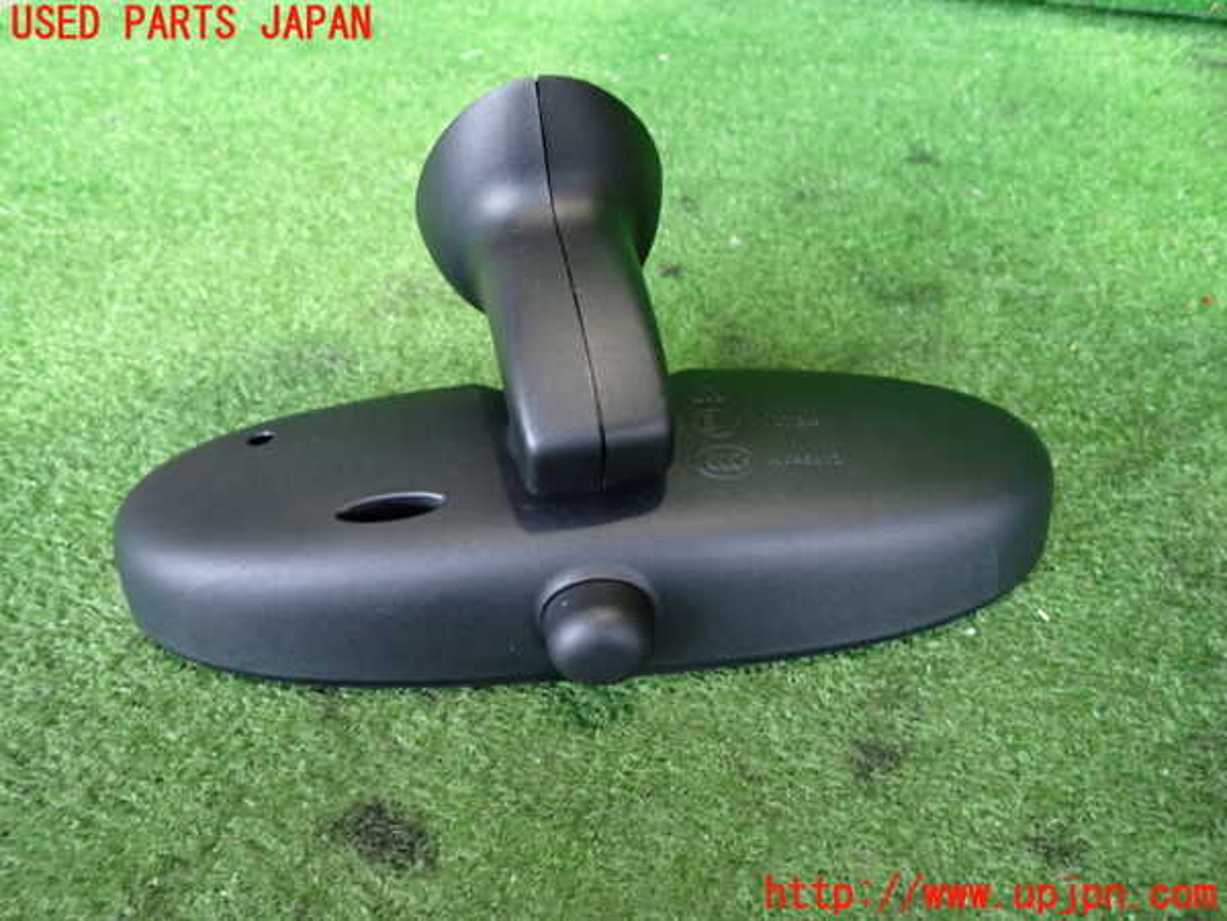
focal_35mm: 25
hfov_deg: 69.4
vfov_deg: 54.9
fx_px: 886
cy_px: 460
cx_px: 614
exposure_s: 1/30
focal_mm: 4.5
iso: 640
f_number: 2
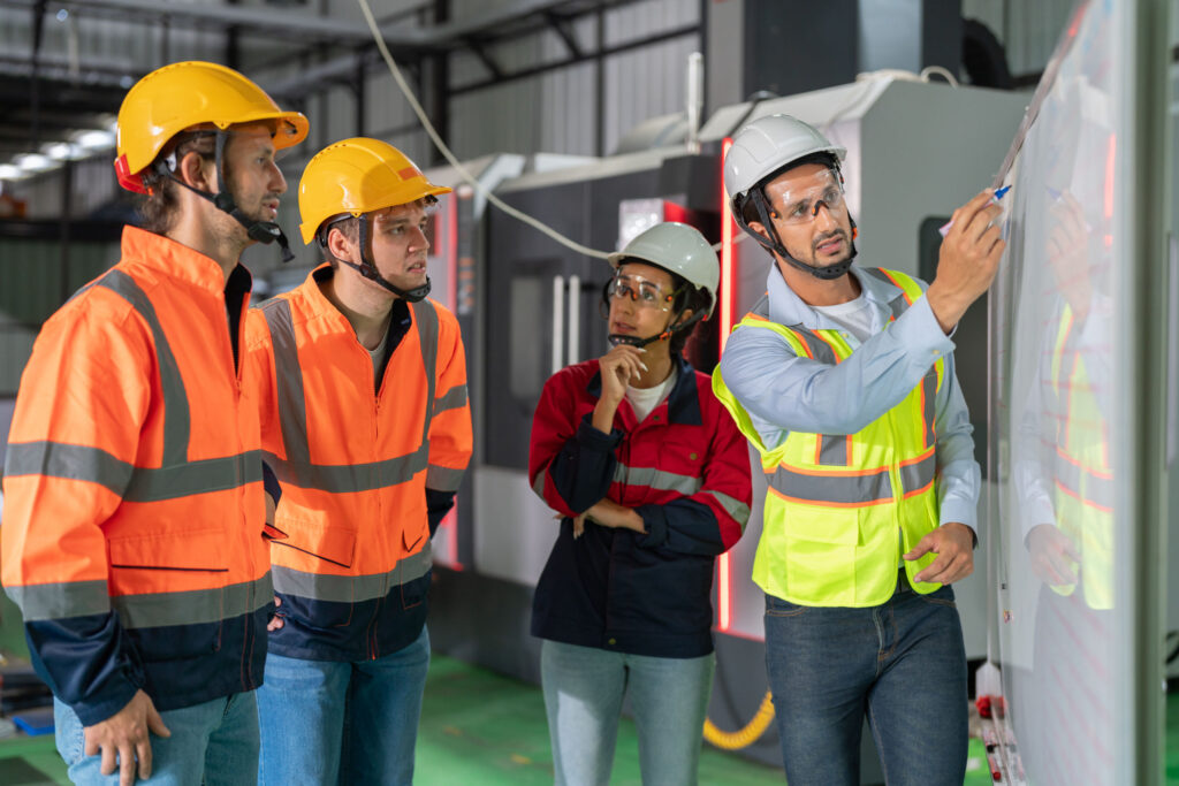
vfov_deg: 27.0
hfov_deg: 39.6
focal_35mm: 50
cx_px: 590
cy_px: 393
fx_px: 1638
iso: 400
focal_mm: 50
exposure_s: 1/200
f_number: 1.8
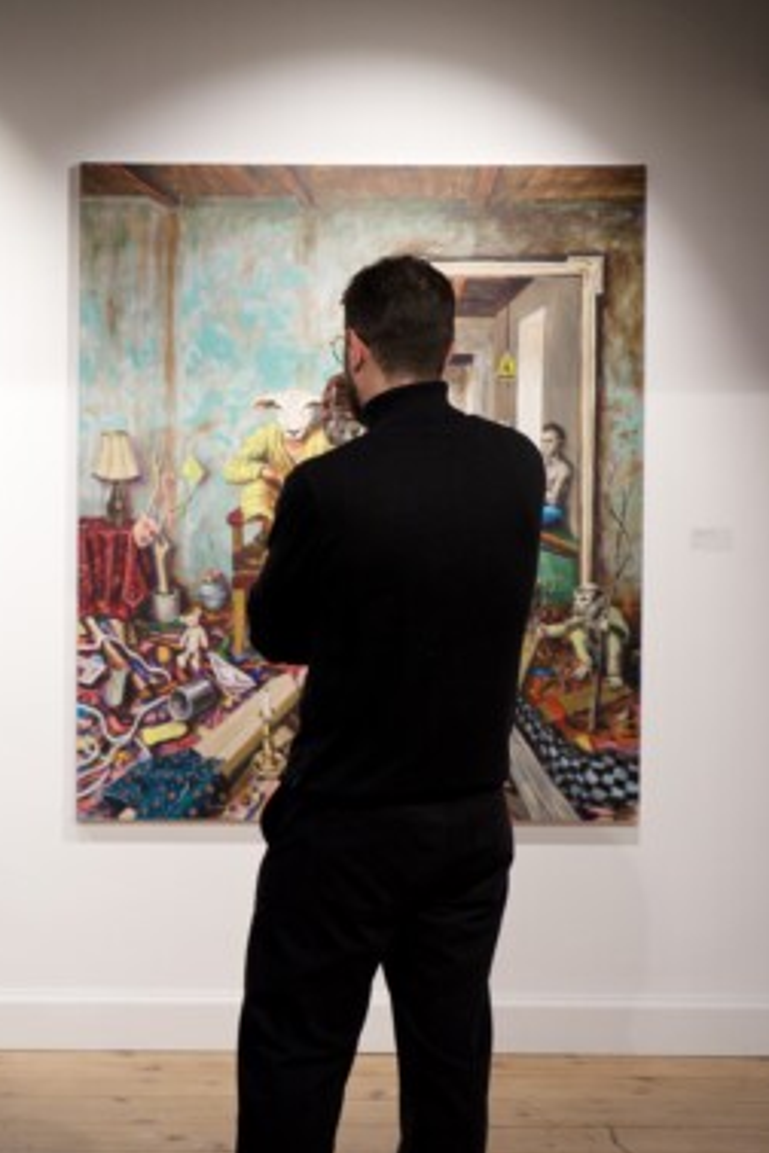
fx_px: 2531
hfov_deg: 17.3
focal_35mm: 79
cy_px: 604
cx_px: 383
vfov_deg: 25.7
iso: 1600
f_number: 4
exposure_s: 1/320
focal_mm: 50
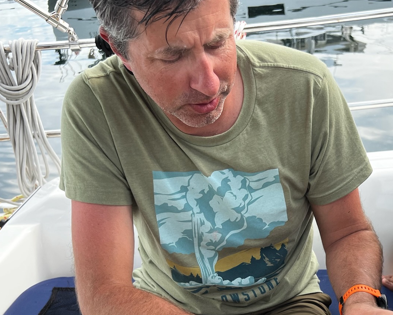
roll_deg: +3.4
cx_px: 286
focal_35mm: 49
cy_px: 248
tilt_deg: -31.5
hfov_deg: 37.3
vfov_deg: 30.2
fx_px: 570
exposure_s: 1/666
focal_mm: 5.7
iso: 50
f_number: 1.5
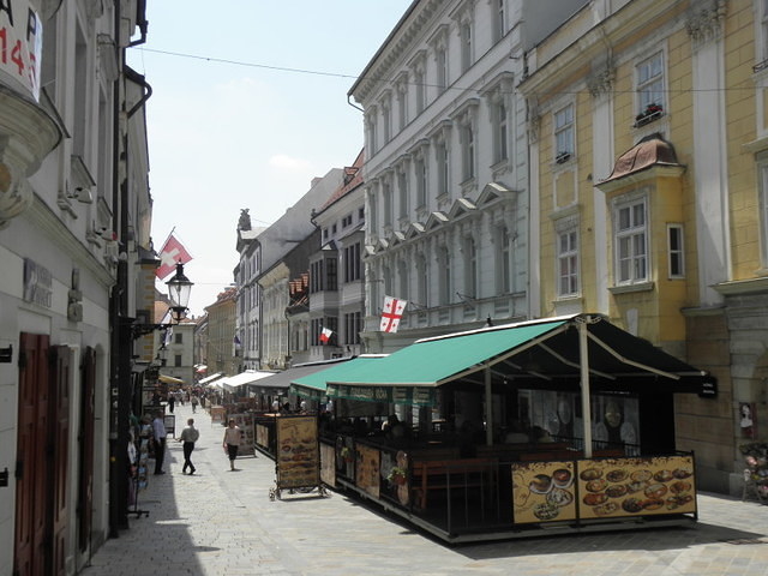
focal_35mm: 38
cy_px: 288
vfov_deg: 37.7
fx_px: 843
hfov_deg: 49.0
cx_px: 384
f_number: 5.6
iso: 64
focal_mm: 6.85
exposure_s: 1/250
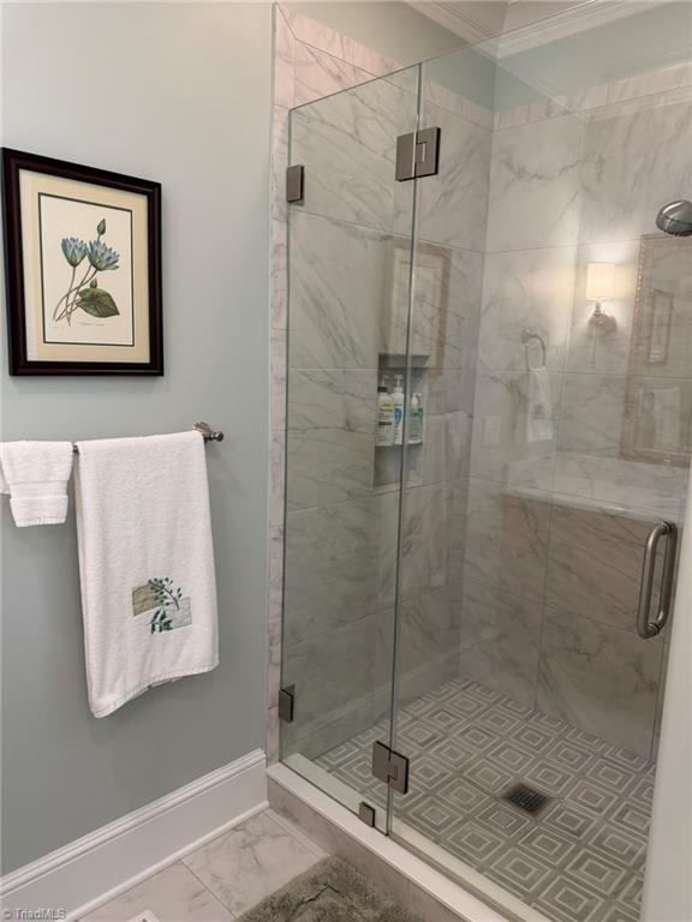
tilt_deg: -10.1
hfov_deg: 56.8
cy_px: 461
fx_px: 640
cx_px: 346
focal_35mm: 24
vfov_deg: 71.6
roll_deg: -1.4
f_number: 1.78
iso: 200
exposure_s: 1/120
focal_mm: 6.76
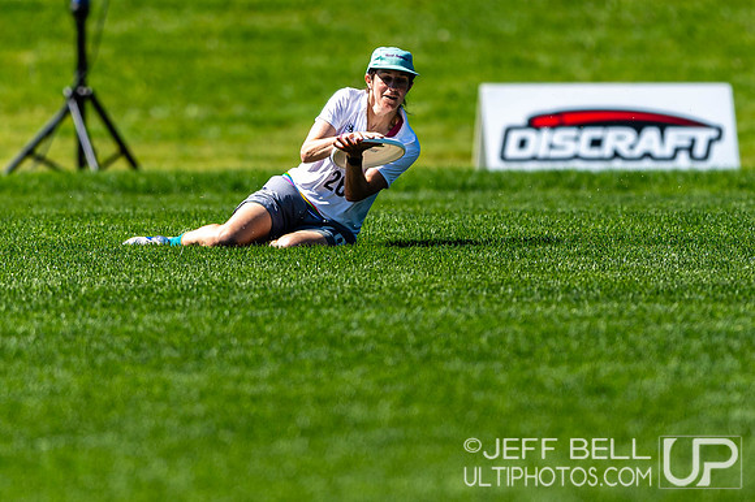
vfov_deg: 1.5
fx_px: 19128
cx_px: 385
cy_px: 133
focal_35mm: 913
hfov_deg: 2.3
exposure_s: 1/2500
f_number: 2.8
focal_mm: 400
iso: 100
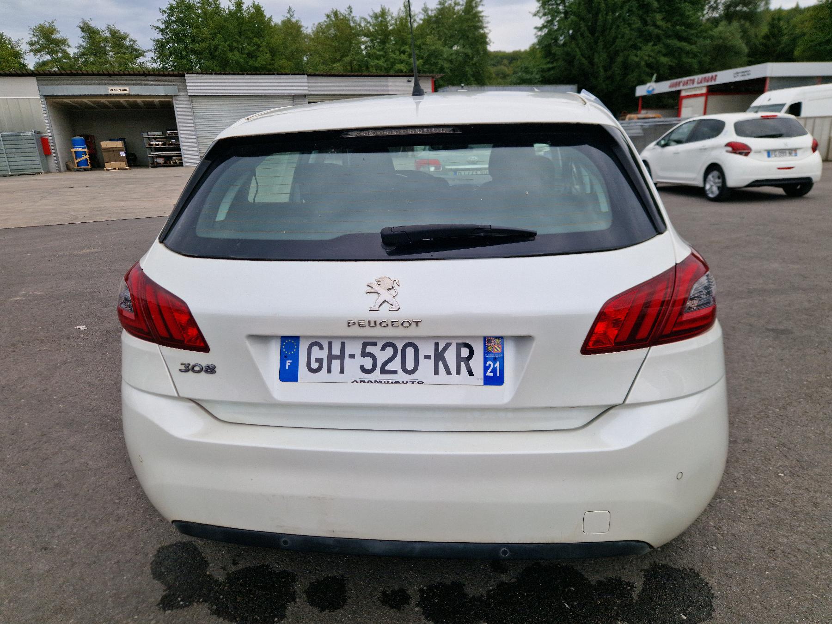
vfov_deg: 58.9
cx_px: 416
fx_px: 553
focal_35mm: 23
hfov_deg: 73.9
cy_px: 312
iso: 50
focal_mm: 5.4
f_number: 1.8
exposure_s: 1/455
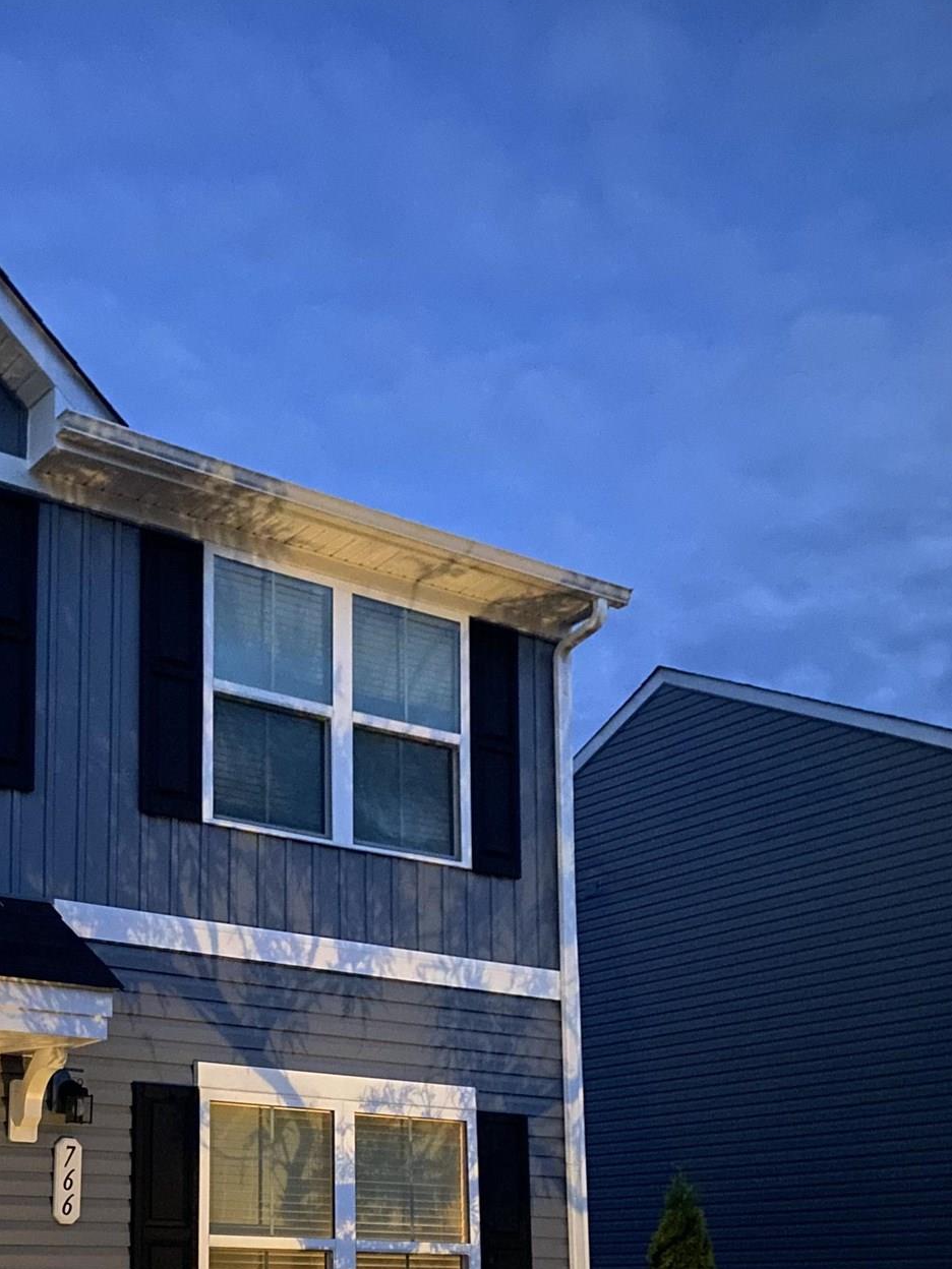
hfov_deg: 29.7
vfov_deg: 38.2
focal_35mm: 48
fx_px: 1760
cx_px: 211
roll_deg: +0.5
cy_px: 1013
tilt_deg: +10.2
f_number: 1.8
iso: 1000
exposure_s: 1/4
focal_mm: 4.25
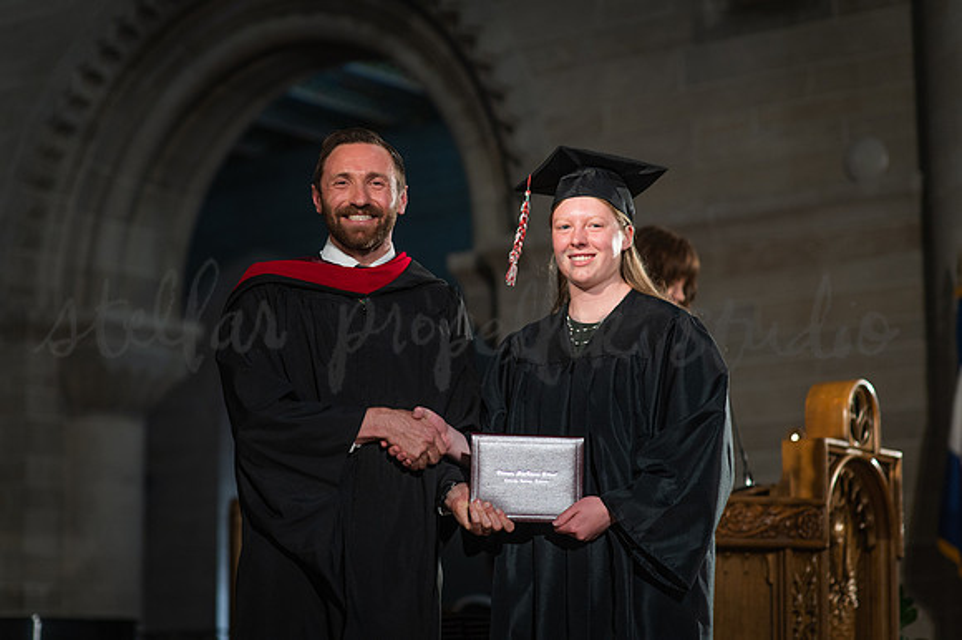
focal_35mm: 85
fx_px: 2270
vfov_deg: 16.1
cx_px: 481
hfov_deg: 23.9
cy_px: 320
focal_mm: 85
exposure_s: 1/320
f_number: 2.5
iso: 1250
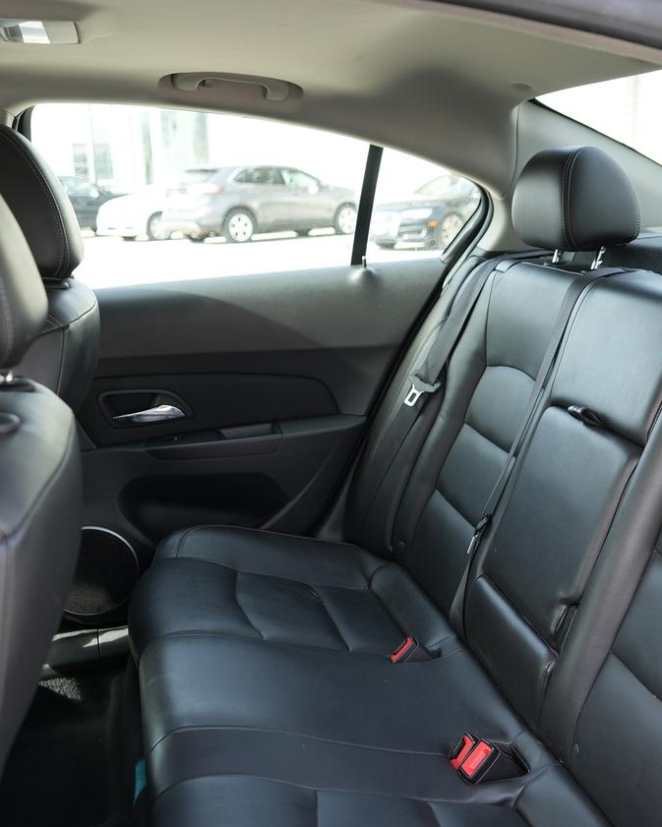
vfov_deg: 45.8
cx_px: 471
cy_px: 414
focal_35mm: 40
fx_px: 979
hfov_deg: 36.7
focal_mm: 28
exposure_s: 1/60
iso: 100
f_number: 4
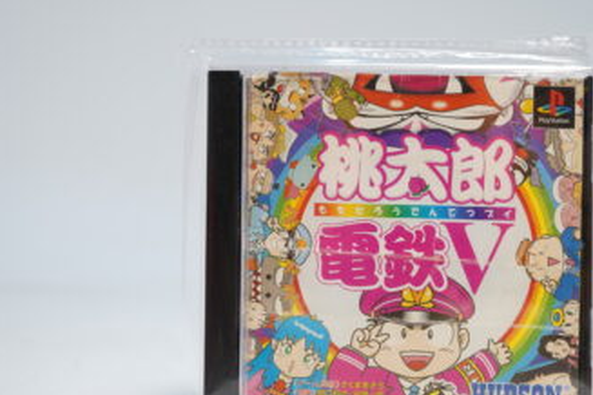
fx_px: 873
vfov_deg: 25.4
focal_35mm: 53
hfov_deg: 37.1
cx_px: 395
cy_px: 245
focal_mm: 34
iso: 64
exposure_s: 1/4
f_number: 5.6
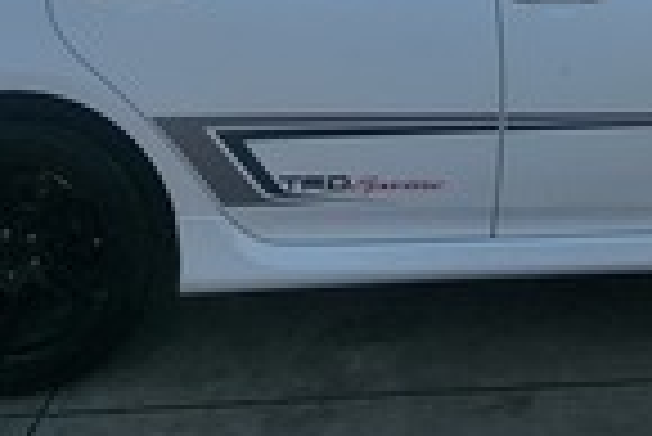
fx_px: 1015
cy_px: -355
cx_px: 544
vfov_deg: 18.7
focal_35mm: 56
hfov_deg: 34.3
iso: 50
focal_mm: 2.2
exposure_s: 1/2752
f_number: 2.2
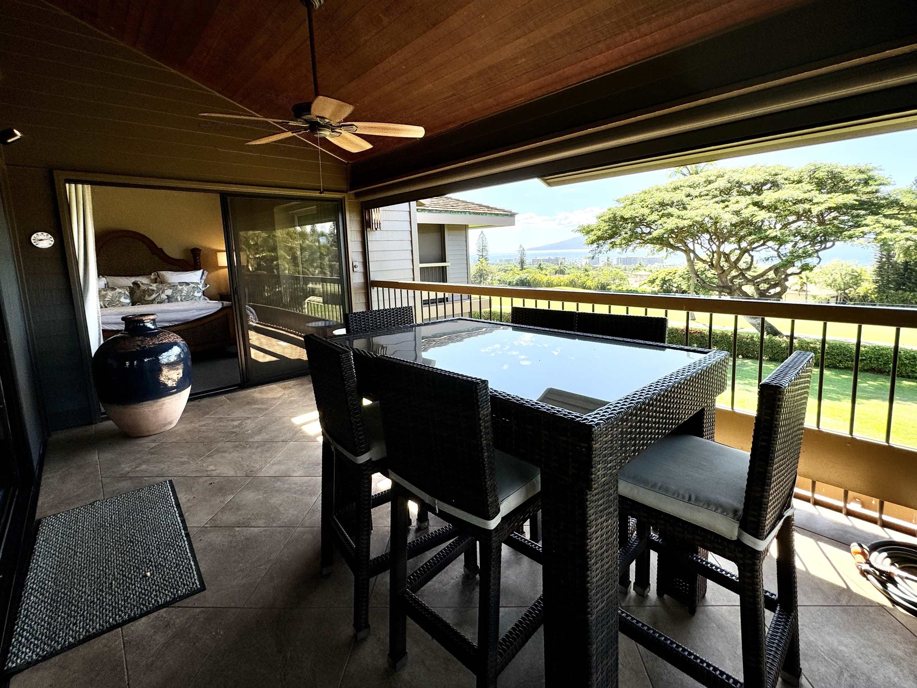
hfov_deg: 94.5
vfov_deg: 77.8
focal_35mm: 16
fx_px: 424
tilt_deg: -7.5
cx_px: 475
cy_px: 305
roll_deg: +1.2
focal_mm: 2.22
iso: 40
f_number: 2.2
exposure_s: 1/375
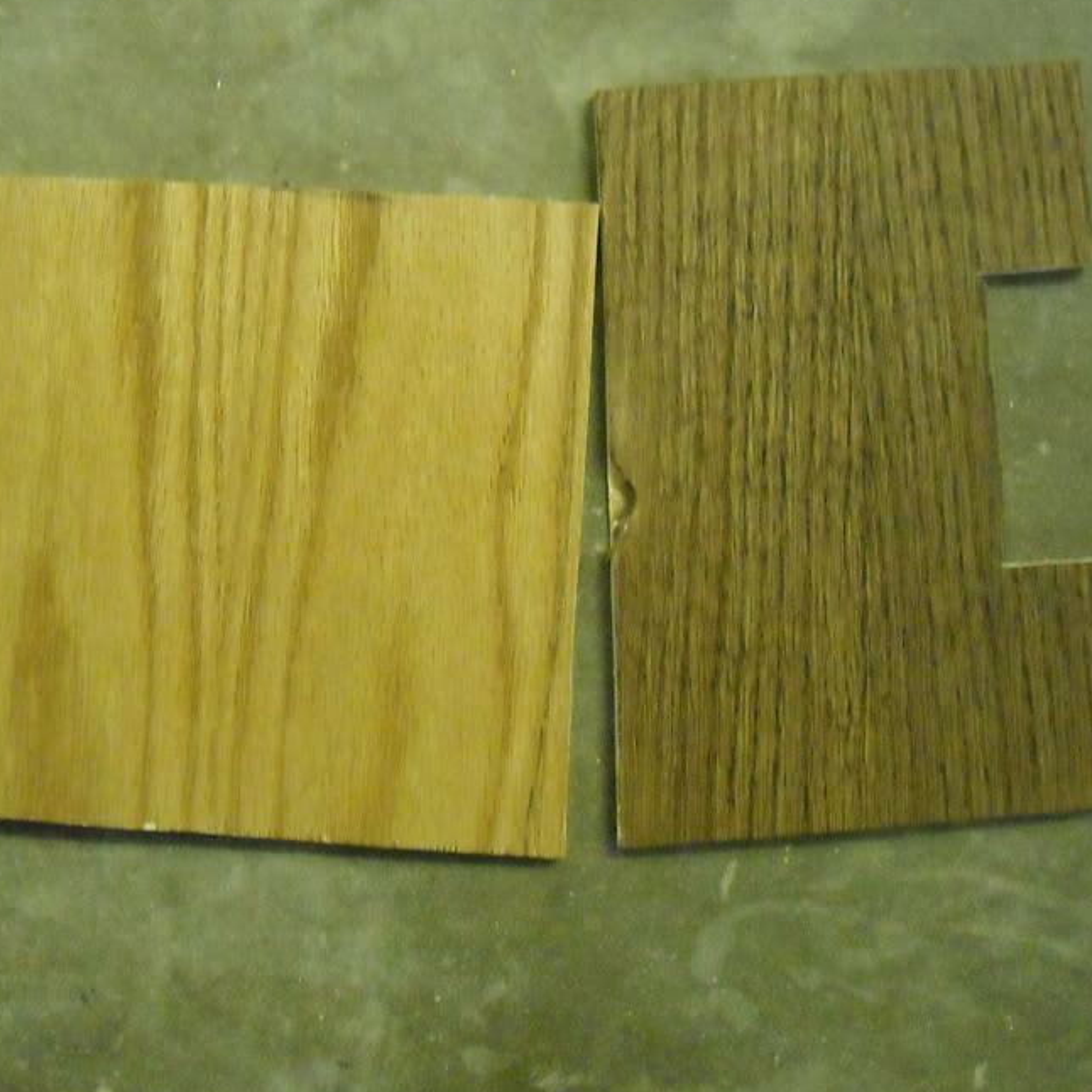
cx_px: 394
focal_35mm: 49
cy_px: 489
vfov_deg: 34.6
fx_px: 1749
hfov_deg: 34.5
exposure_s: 1/26
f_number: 2.8
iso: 800
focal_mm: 5.7
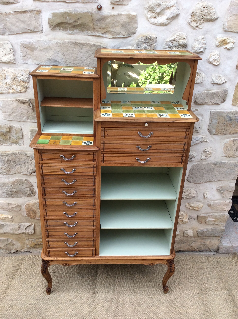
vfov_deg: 56.9
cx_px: 119
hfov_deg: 44.1
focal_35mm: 32
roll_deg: -2.3
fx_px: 294
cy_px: 160
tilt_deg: -26.6
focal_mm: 3.3
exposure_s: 1/216
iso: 32
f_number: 2.4
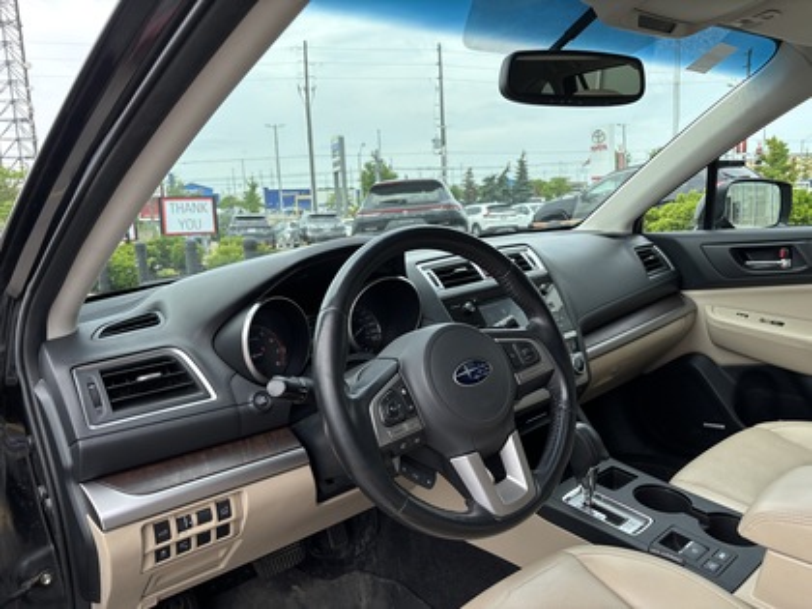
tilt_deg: -10.6
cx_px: 406
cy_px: 304
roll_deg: +2.6
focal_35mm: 26
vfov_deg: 53.1
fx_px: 610
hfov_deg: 67.3
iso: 50
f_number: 1.6
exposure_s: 1/1115
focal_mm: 5.96
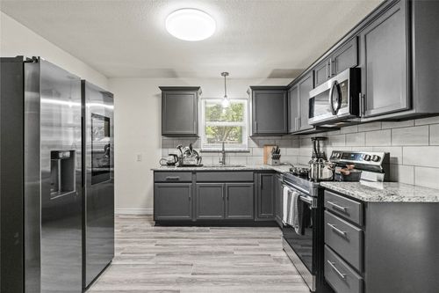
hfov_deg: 95.0
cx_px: 220
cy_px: 146
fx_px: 201
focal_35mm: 16
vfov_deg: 72.0
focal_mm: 11
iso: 1000
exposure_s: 1/100
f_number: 3.5
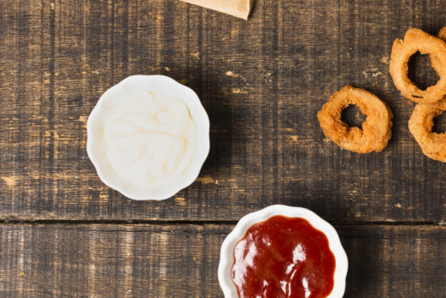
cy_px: 108
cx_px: 400
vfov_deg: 13.3
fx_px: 1276
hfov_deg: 19.5
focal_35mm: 103
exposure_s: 1/125
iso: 250
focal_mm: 35
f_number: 8
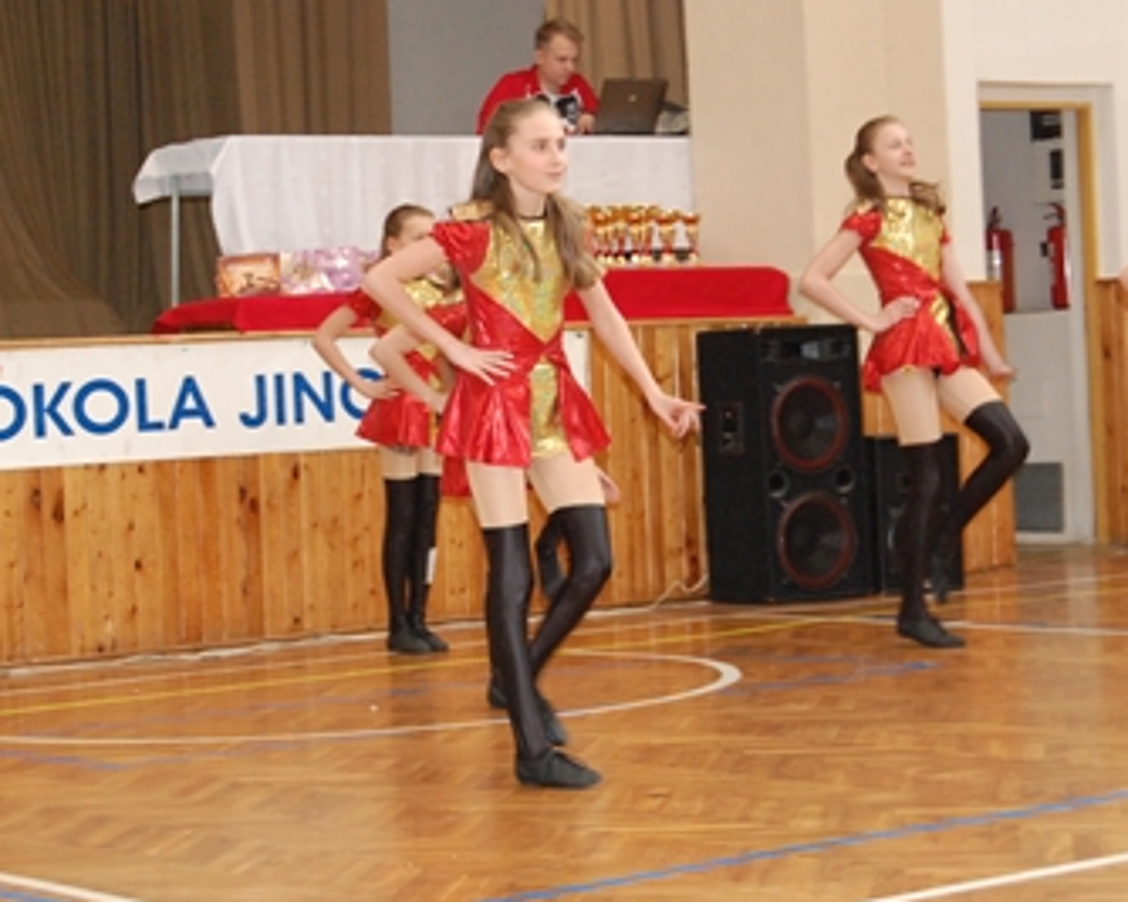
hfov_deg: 19.0
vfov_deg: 15.2
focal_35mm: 101
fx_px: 3371
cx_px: 503
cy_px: 459
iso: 1600
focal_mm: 48
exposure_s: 1/60
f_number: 5.6
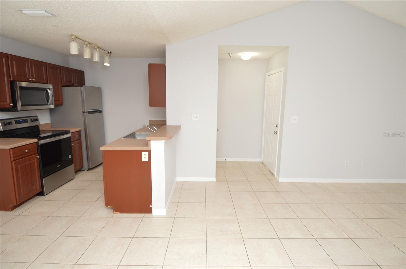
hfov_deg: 90.1
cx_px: 203
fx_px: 203
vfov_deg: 67.3
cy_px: 134
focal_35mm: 18
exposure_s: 1/60
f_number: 4
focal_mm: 12
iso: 640
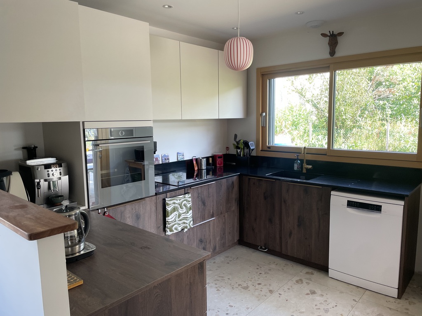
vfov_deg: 53.1
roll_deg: +1.2
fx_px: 317
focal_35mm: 26
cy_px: 158
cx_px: 211
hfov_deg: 67.3
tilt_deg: -7.2
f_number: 1.6
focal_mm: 4.2
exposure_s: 1/121
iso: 80
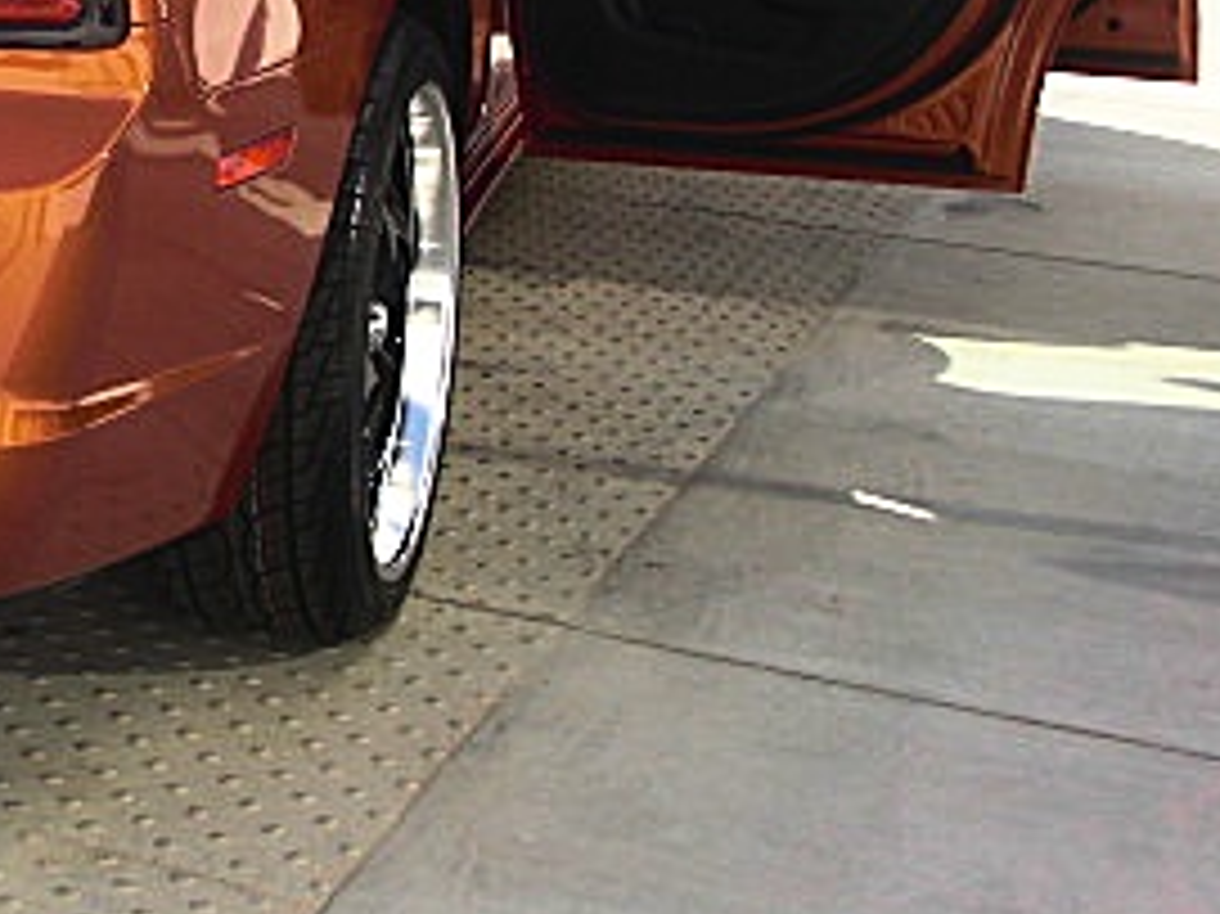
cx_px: -27
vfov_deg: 17.1
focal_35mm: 85
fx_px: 2994
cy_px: 104
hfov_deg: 22.1
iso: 50
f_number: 2.8
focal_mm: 6.3
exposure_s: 1/400
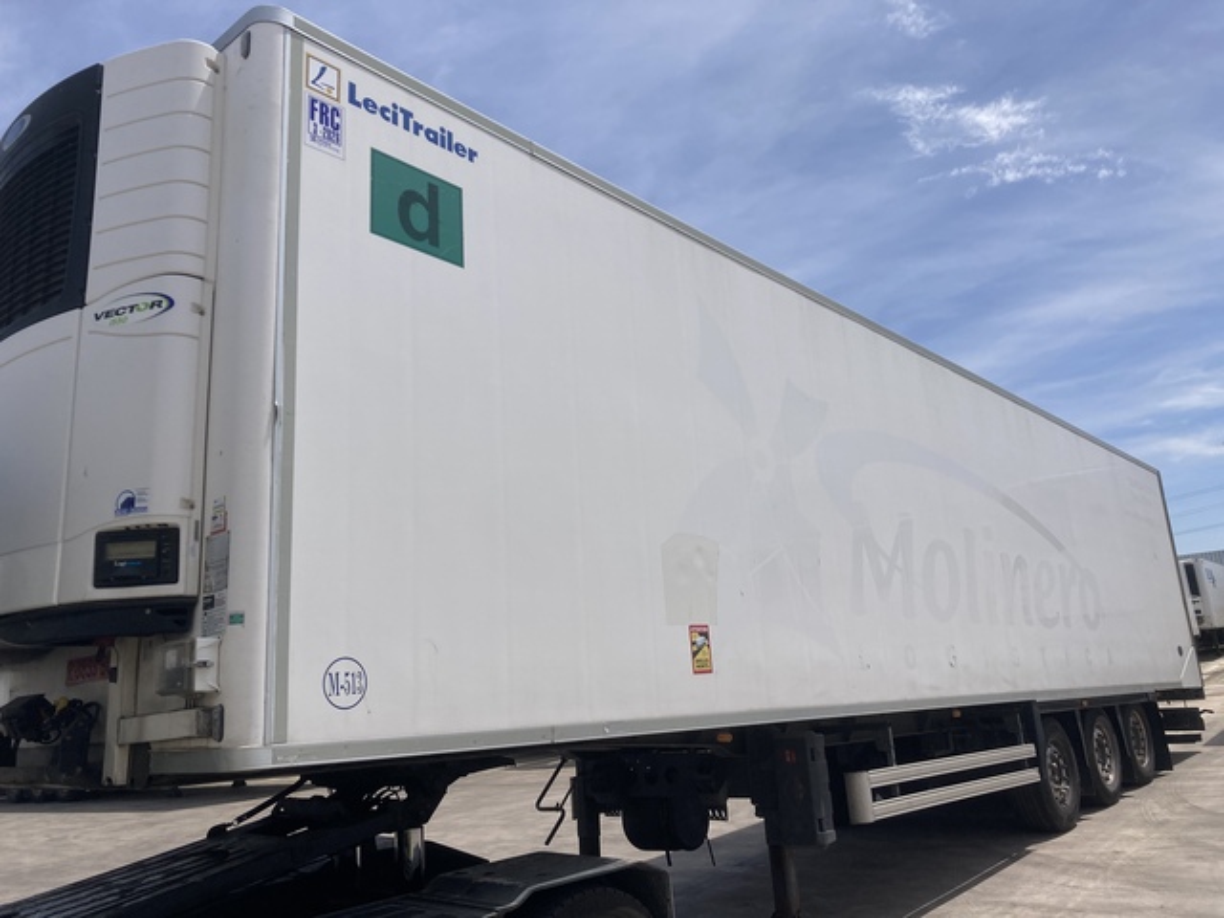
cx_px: 612
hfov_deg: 63.4
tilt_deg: +12.9
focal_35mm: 28
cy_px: 459
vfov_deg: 49.7
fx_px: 990
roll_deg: +5.5
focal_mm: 3.99
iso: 25
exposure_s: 1/5405
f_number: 1.8
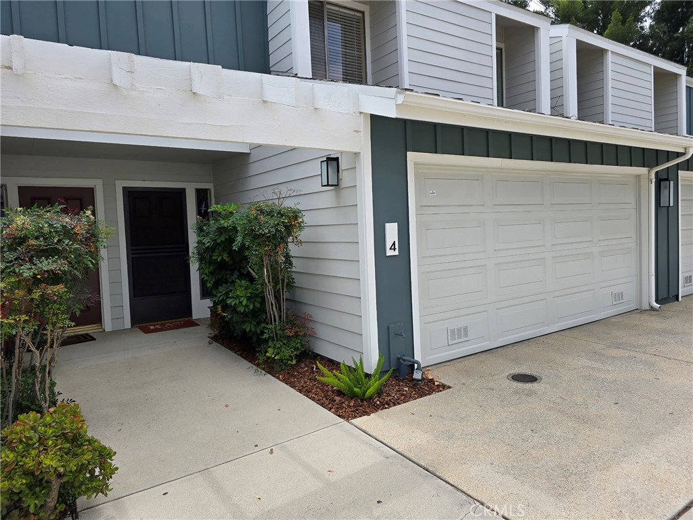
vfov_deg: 58.9
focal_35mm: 23
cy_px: 260
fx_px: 460
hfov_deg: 73.9
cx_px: 346
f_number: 1.7
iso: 12
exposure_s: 1/476
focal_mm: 6.3
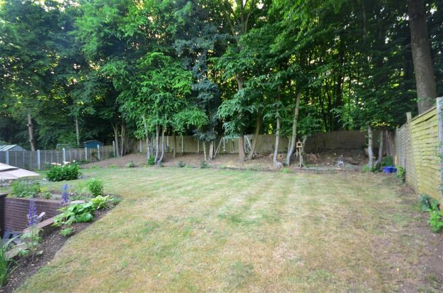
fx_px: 184
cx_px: 222
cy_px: 146
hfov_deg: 100.5
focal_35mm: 15
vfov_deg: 77.0
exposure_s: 1/20
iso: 200
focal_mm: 10
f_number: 4
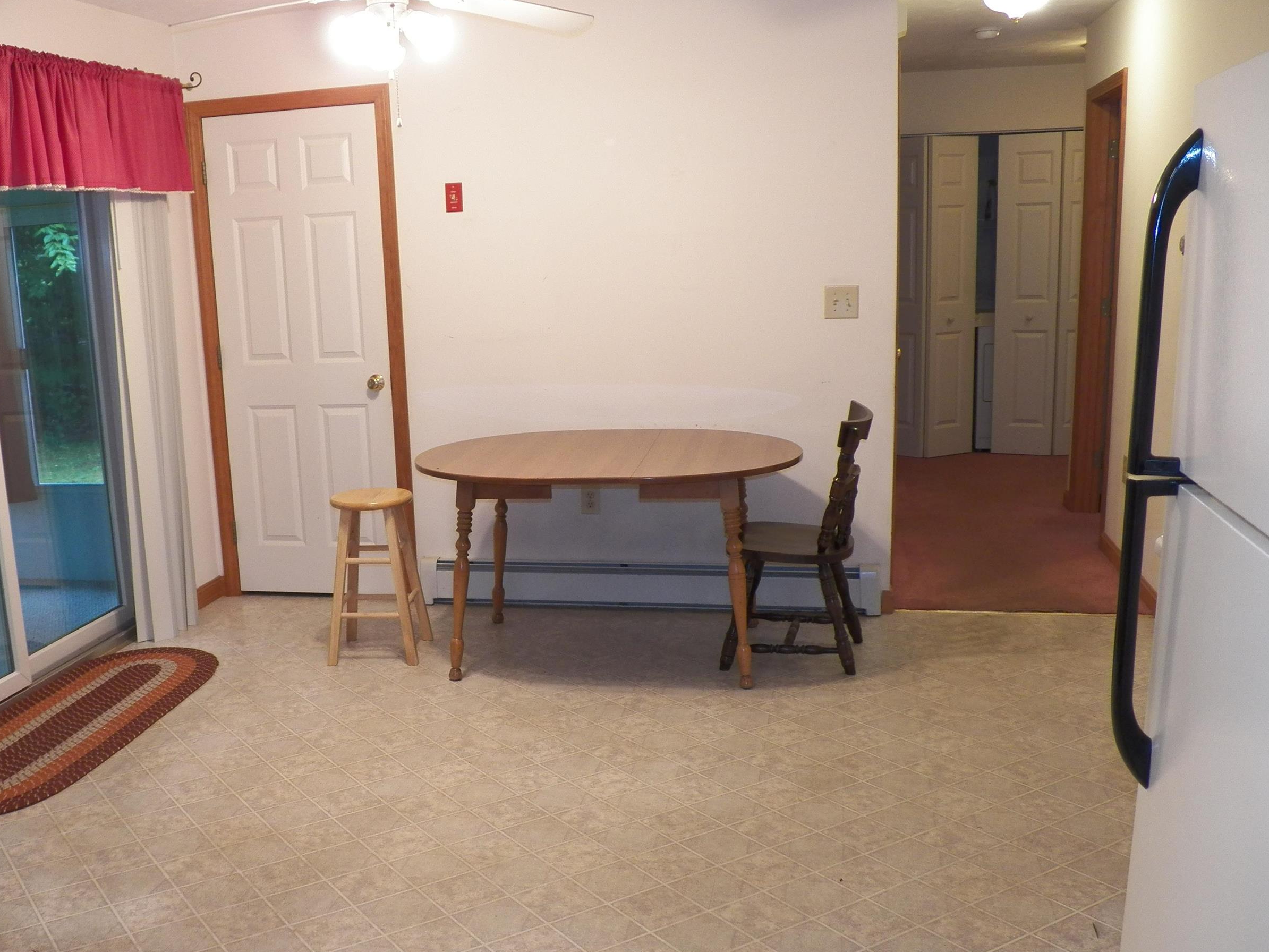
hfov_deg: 50.8
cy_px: 541
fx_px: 1320
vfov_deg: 39.6
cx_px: 471
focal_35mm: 36
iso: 125
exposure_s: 1/30
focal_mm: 4.9
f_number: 2.8
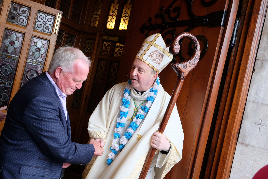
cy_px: 90
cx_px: 134
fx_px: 238
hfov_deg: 58.7
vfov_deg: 41.1
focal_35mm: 32
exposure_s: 1/100
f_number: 5
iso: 1250
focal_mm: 21.1
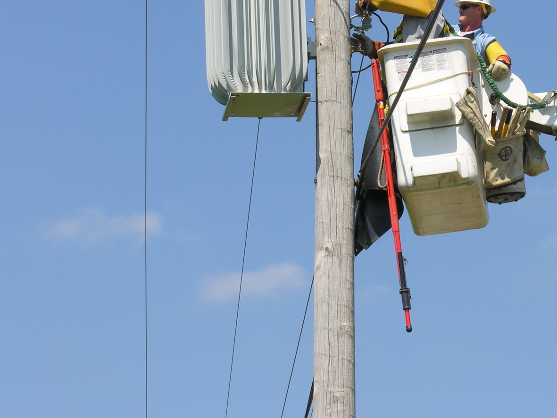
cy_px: 76
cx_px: 391
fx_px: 2510
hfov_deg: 12.6
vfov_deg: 9.5
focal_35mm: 156
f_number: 7.1
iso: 50
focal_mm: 24
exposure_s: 1/182
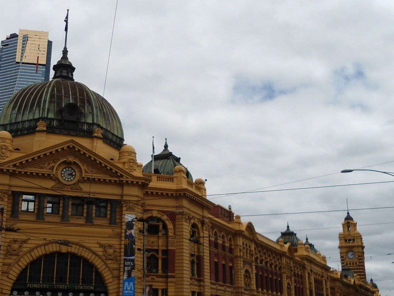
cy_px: 166
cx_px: 177
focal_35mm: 52
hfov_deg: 36.8
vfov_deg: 28.0
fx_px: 592
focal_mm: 4.7
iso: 80
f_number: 8
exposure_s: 1/320
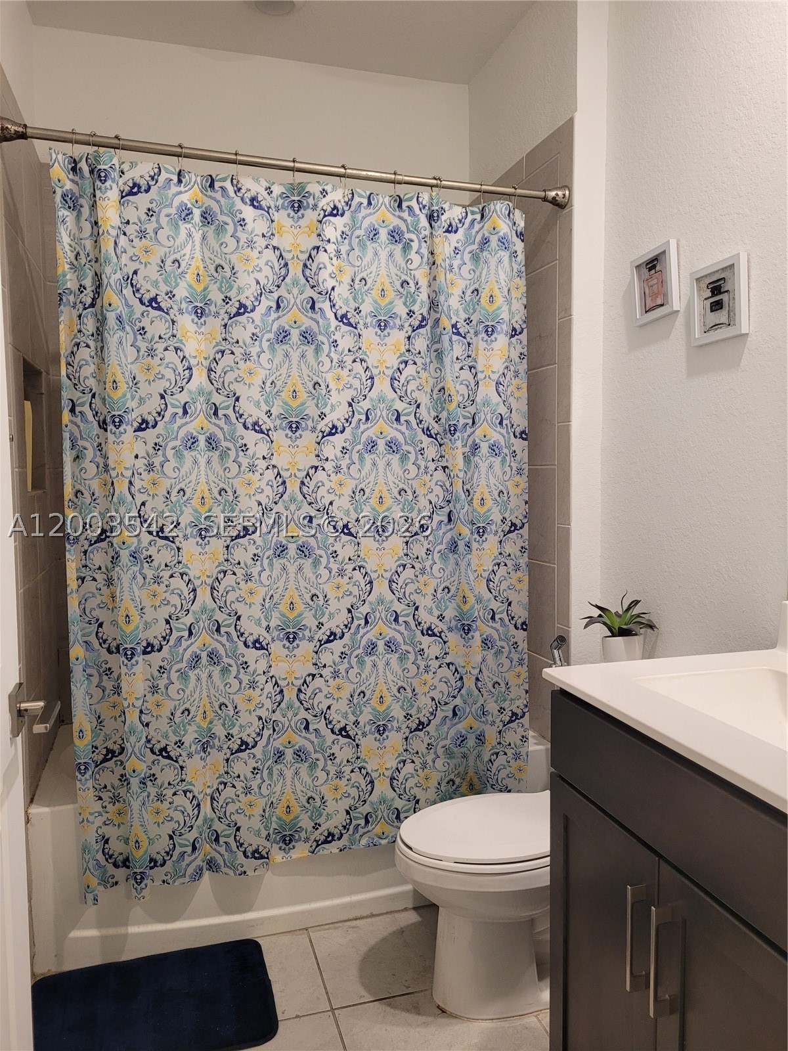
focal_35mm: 26
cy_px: 526
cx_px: 394
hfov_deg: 53.1
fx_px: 789
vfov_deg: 67.3
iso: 200
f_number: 1.8
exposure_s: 1/60
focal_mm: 5.4
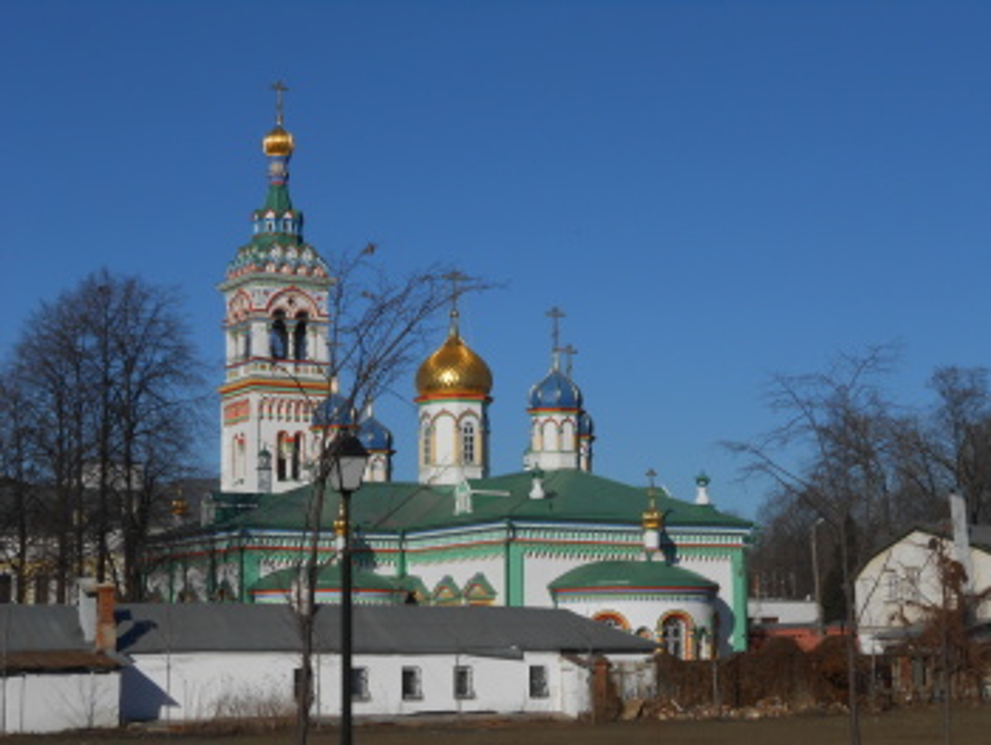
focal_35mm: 72
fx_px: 2063
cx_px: 496
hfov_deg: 27.0
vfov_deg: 20.5
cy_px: 372
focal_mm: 12.8
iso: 80
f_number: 6
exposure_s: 1/1000
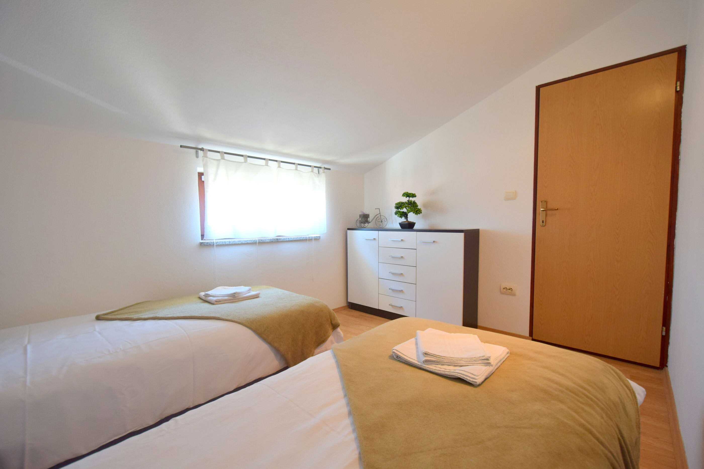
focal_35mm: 15
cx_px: 352
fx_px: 293
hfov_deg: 100.4
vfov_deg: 77.3
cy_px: 234
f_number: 4
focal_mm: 10
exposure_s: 1/60
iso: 500
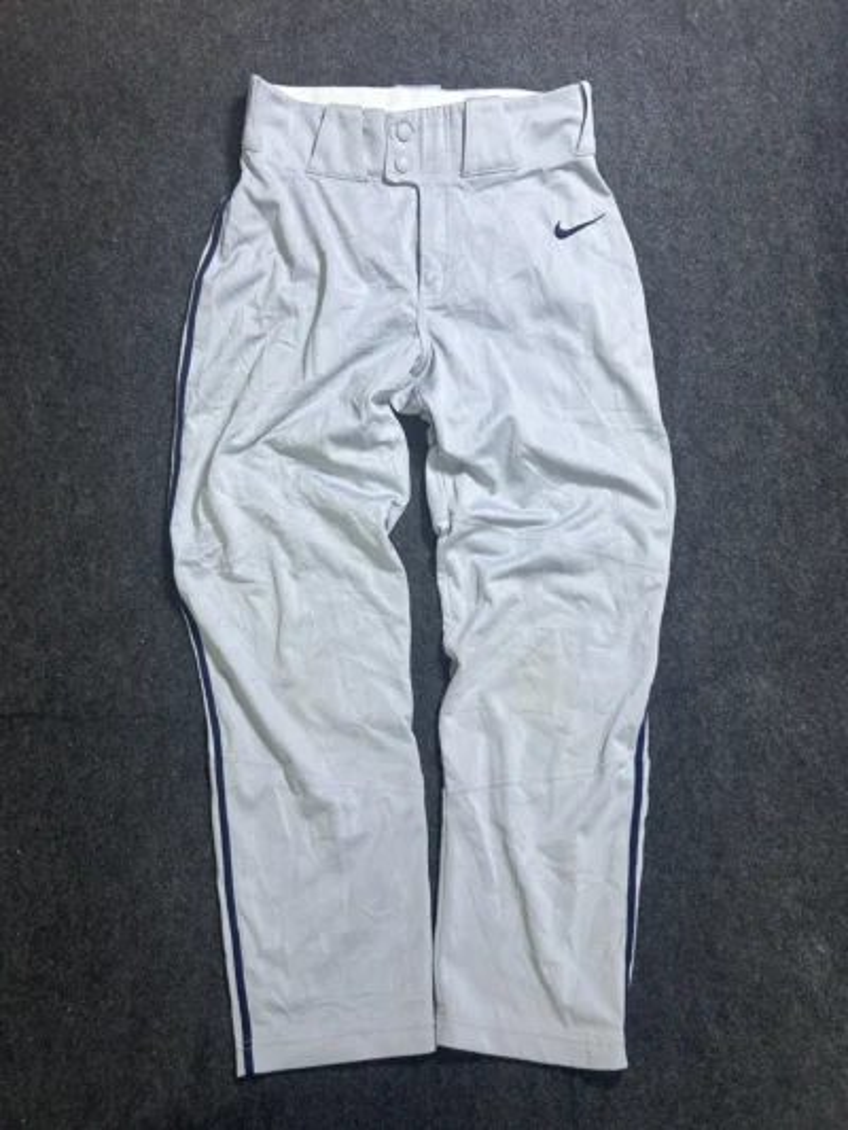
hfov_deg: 53.1
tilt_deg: -59.5
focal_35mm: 26
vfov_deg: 67.3
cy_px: 565
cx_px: 424
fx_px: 849
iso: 125
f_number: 1.5
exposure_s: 1/50
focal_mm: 5.7
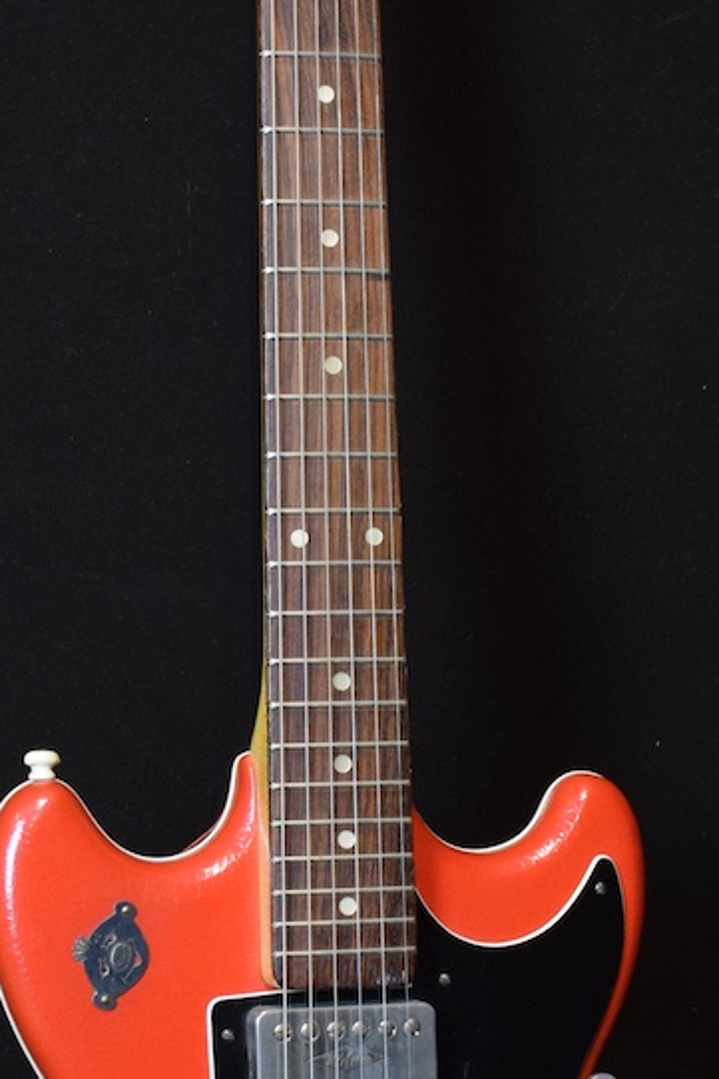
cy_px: 593
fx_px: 3237
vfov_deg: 18.9
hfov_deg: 12.7
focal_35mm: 108
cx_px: 245
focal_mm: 26
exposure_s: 1/30
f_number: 4
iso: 1600
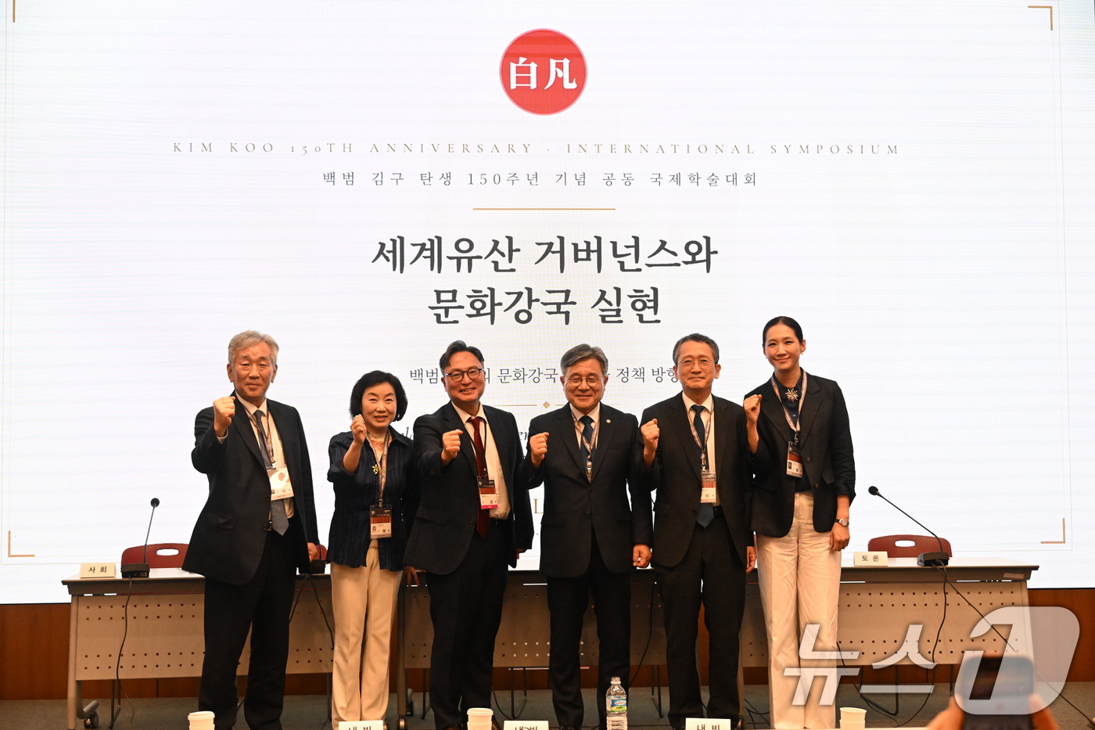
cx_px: 548
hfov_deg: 44.5
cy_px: 365
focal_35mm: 44
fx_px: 1338
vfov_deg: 30.5
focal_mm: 44
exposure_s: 1/320
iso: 6400
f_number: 6.3
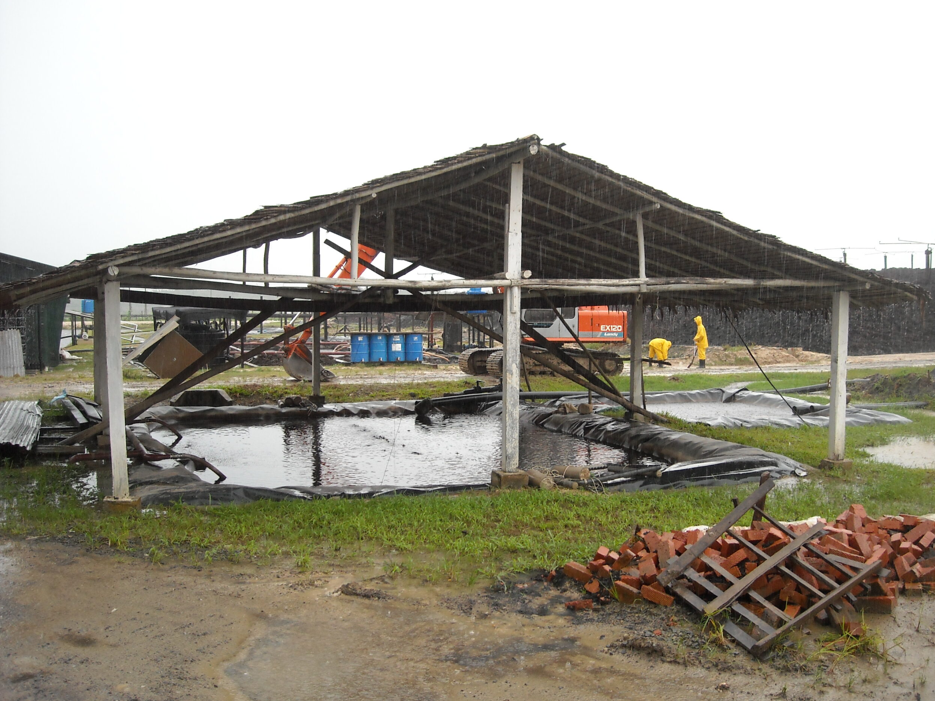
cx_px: 474
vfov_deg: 39.7
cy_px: 342
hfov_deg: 51.4
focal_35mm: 36
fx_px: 972
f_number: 2.8
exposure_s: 1/129
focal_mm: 5.7
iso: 161
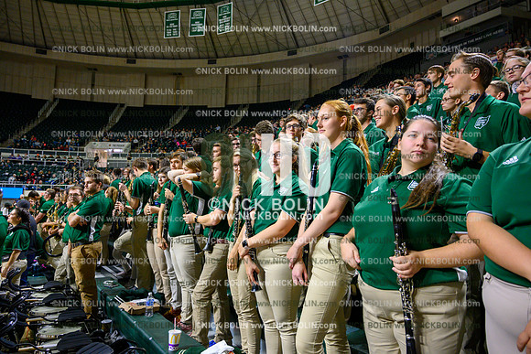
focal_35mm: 24
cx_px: 266
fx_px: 354
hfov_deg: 73.7
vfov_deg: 53.2
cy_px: 177
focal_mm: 24
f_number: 4.5
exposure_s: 1/200
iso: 3200
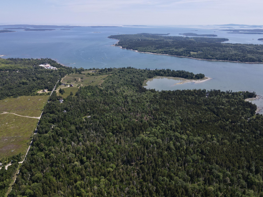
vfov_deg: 56.8
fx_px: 182
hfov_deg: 71.6
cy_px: 98
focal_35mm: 24
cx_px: 132
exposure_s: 1/725
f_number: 2.8
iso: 100
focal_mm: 4.5
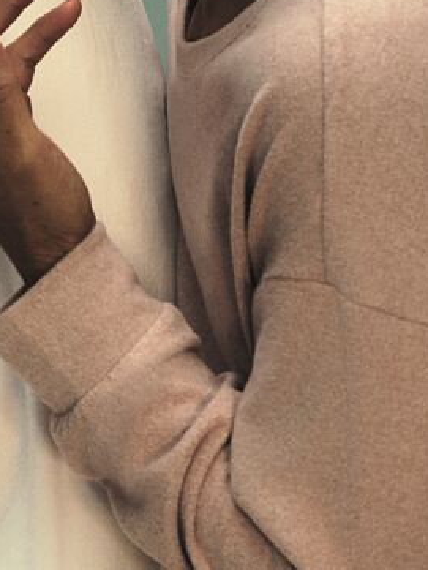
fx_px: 4597
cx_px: -69
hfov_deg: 5.3
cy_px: 456
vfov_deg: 7.1
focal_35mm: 279
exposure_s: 1/125
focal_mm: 80
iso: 200
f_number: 8
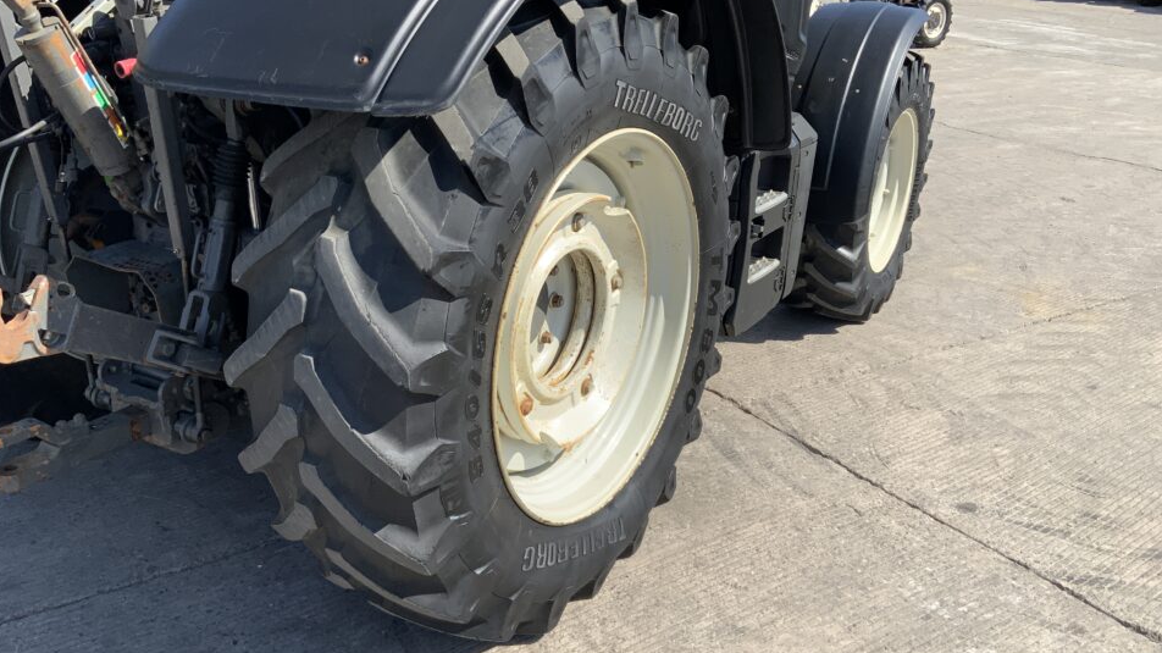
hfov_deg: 58.0
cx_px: 577
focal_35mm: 34
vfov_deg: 34.6
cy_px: 312
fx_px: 1047
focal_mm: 3
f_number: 1.8
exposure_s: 1/1168
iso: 16
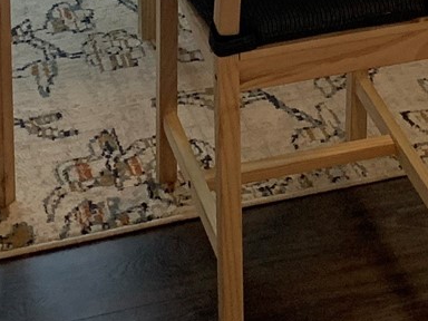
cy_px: -478
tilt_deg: -11.6
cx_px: 428
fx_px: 1607
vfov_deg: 9.9
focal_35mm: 130
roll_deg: -0.1
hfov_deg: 14.9
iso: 100
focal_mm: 4.25
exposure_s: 1/60
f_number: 1.8
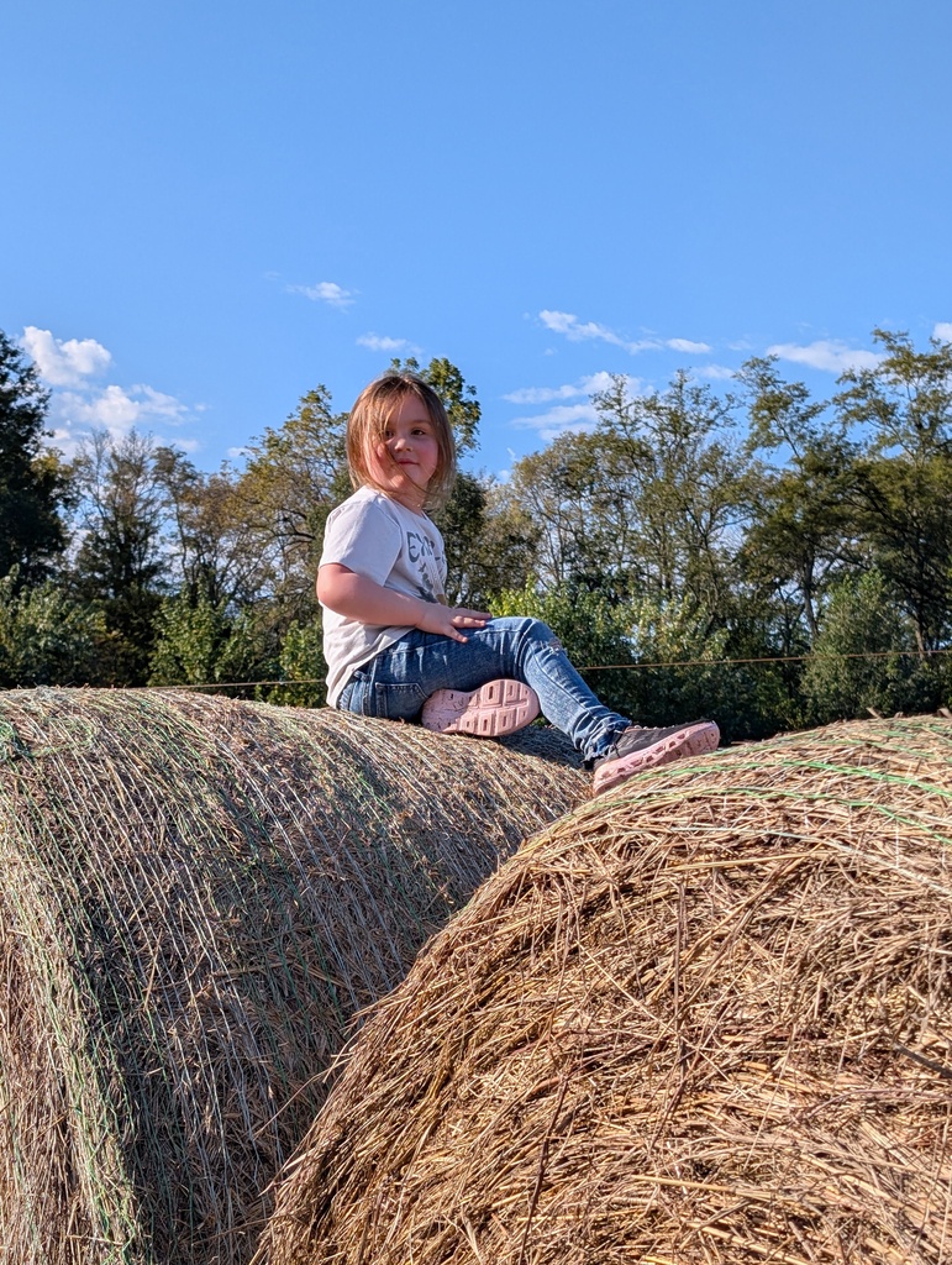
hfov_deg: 29.7
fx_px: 1792
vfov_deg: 38.9
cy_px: 632
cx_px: 476
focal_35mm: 49
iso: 22
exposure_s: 1/1079
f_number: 1.68
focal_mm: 6.9
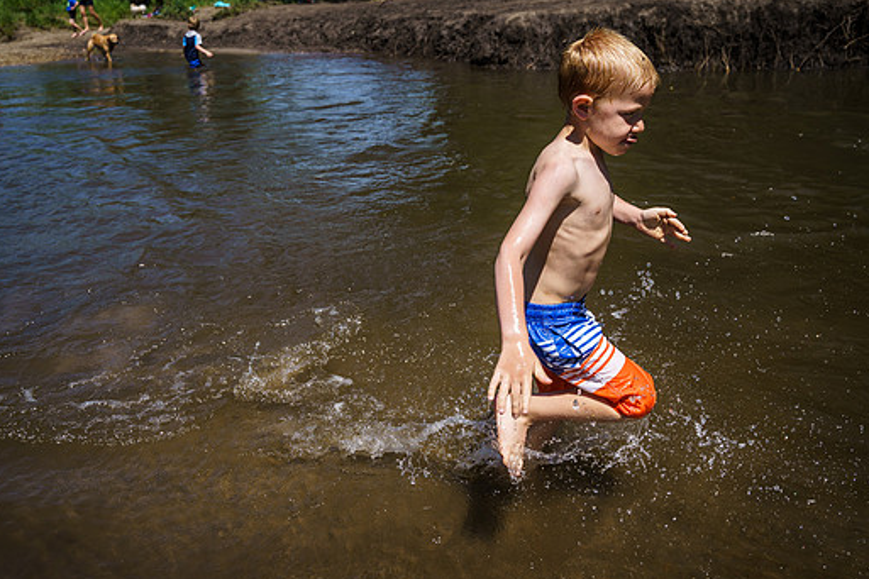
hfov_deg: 58.7
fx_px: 772
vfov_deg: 41.1
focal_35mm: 32
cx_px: 413
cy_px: 267
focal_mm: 28.3
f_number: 4
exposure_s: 1/2500
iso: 200
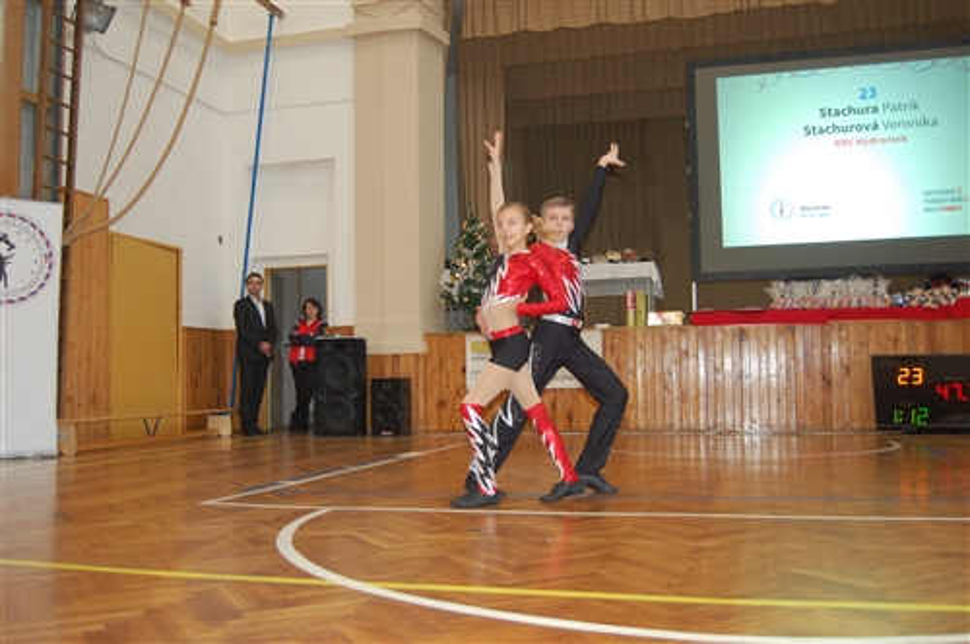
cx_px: 485
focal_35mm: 33
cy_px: 322
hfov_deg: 57.3
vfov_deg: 39.9
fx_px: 888
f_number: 3.8
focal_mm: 22
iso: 400
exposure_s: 1/60
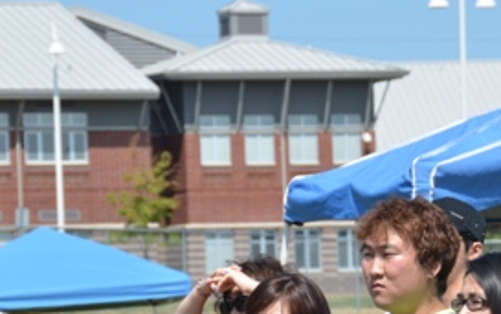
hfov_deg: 6.5
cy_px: 369
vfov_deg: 4.1
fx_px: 4399
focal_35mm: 322
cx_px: 398
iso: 100
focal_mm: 90
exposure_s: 1/320
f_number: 8
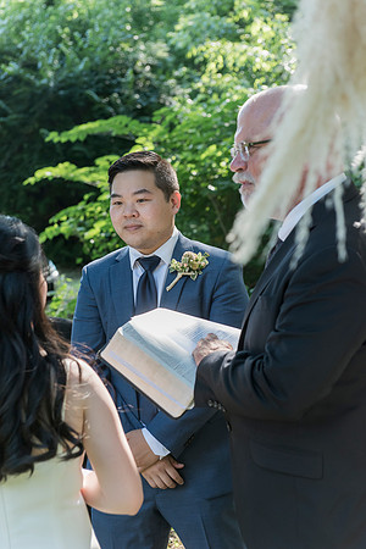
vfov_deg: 28.8
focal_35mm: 70
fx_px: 1067
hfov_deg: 19.5
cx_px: 183
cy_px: 274
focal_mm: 70
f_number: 4.5
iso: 1000
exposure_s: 1/400
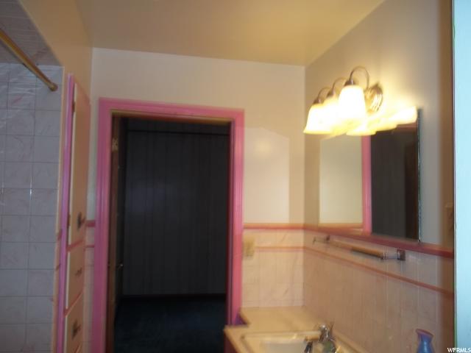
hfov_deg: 56.8
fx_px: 435
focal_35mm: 32
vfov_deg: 44.2
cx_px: 236
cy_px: 176
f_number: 2.9
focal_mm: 5.7
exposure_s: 1/30
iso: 64
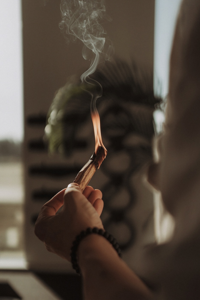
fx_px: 292
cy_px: 150
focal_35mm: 35
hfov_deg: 37.8
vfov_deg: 54.4
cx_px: 100
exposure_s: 1/5000
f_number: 2.2
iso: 500
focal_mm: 35
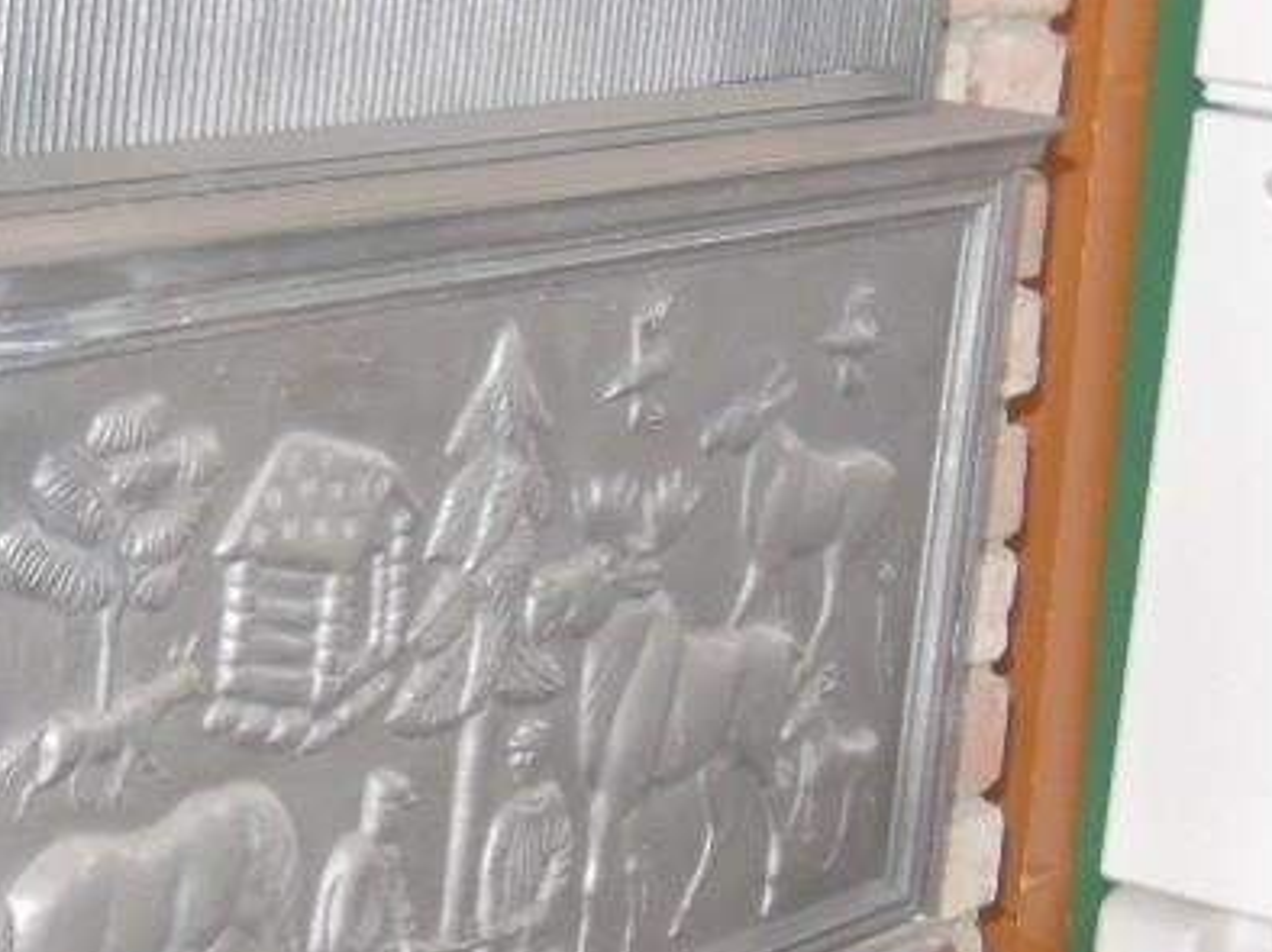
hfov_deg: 14.9
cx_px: -29
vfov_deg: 11.4
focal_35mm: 130
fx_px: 4774
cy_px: 591
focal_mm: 9
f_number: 3.7
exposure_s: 1/50
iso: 800
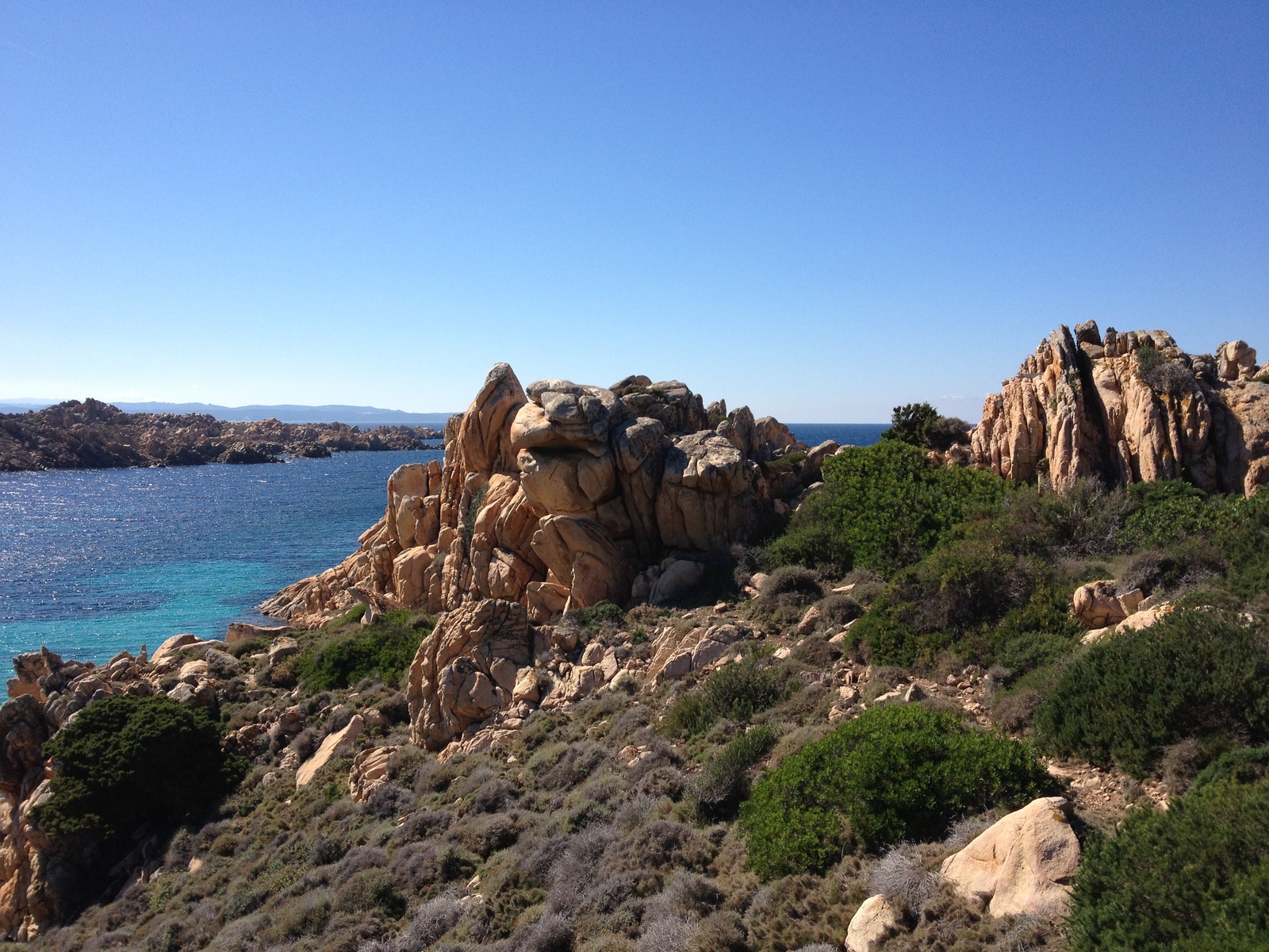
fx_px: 1283
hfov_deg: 52.6
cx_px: 634
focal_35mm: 35
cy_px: 476
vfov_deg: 40.7
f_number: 2.4
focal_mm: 4.28
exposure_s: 1/1842
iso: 64
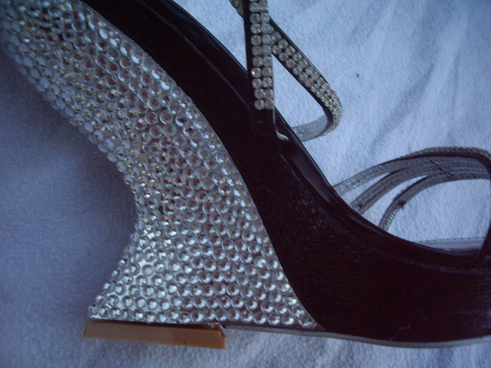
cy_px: 184
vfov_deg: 37.7
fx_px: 539
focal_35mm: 38
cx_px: 246
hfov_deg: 49.0
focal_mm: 6.2
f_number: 2.7
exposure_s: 1/8
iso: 200
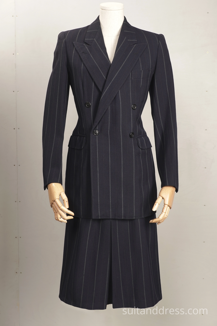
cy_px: 163
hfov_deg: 28.1
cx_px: 108
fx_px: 434
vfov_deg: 41.1
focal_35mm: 48
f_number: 6.3
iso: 400
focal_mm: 32
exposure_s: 1/30
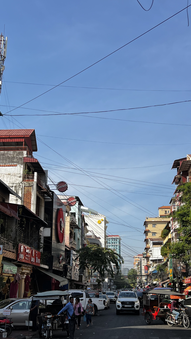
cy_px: 192
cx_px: 108
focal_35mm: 43
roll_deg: +0.6
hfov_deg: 27.7
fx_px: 387
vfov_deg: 47.2
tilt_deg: +14.1
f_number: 1.5
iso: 50
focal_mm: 5.7
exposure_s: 1/3571
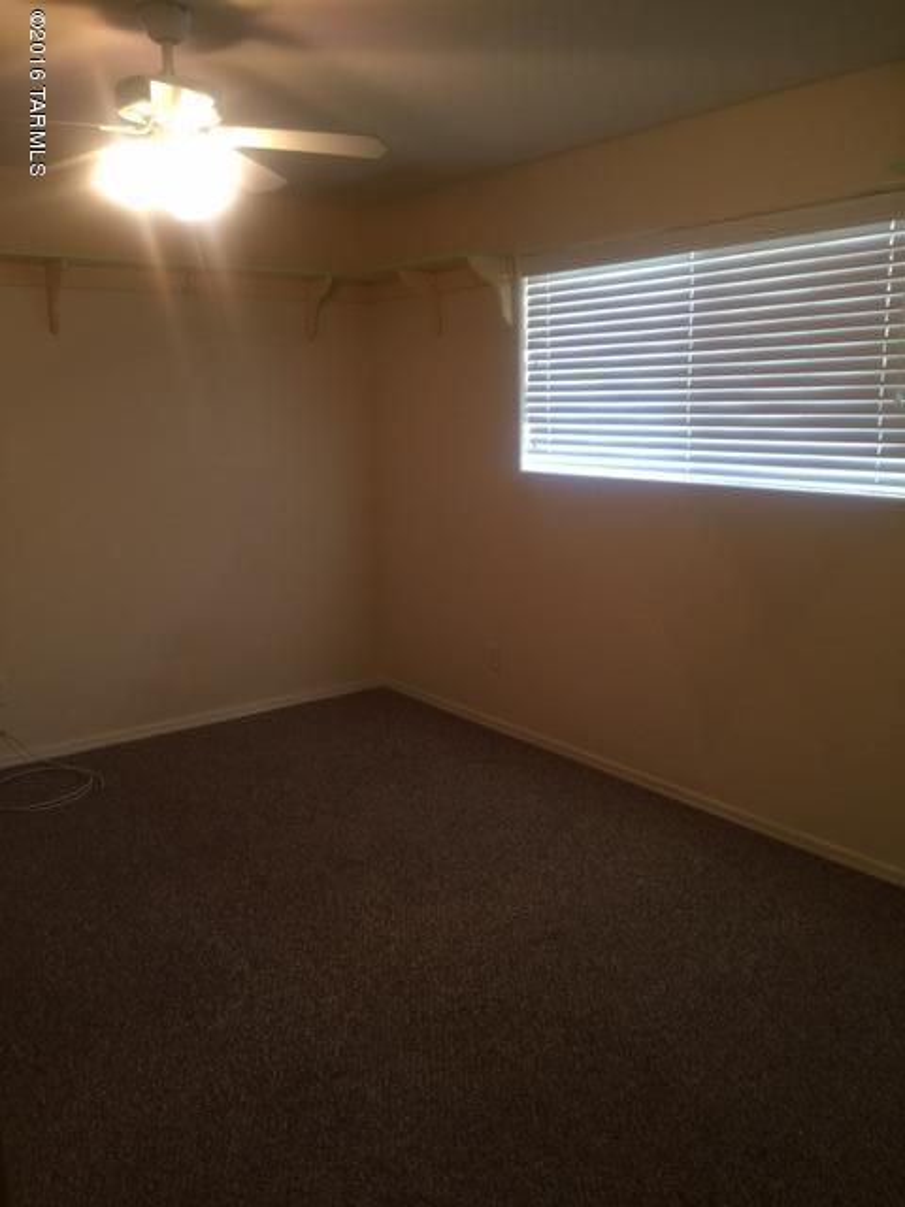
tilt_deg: -8.7
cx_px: 452
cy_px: 604
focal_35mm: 29
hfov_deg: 48.2
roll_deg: +0.6
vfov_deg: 61.7
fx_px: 1011
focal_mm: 4.15
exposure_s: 1/15
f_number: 2.2
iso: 40
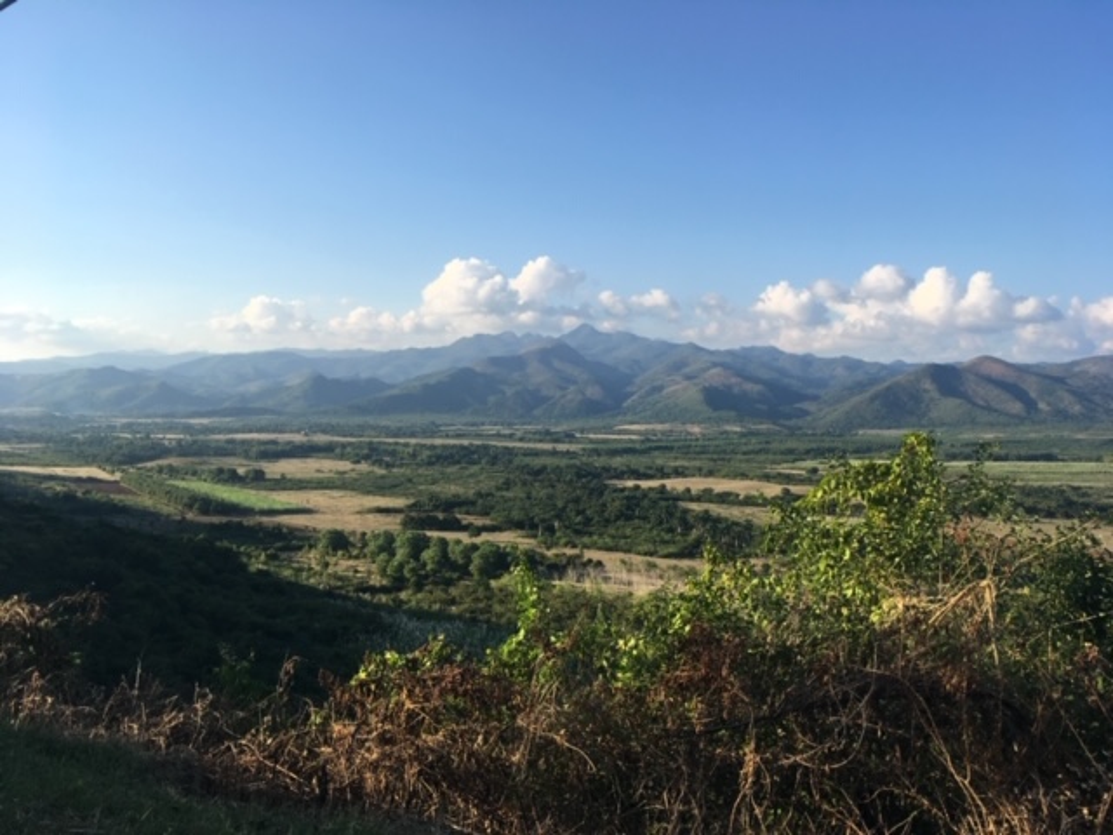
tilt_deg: -1.6
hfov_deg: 61.7
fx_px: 932
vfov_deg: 48.2
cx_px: 556
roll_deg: -0.9
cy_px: 418
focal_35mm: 29
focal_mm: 4.15
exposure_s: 1/1012
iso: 25
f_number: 2.2
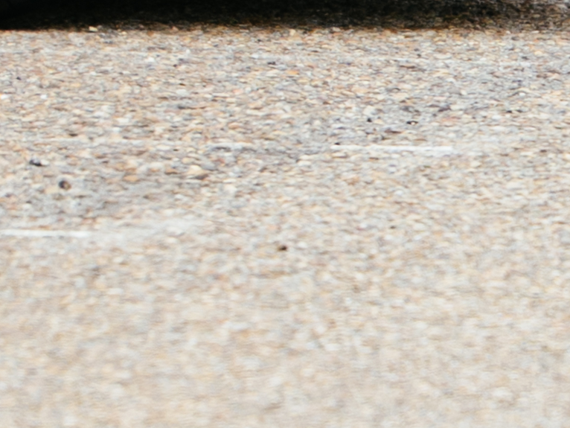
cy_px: 235
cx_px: 557
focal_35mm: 2263
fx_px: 37275
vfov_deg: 0.7
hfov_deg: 0.9
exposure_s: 1/200
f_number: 5.6
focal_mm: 300
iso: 250
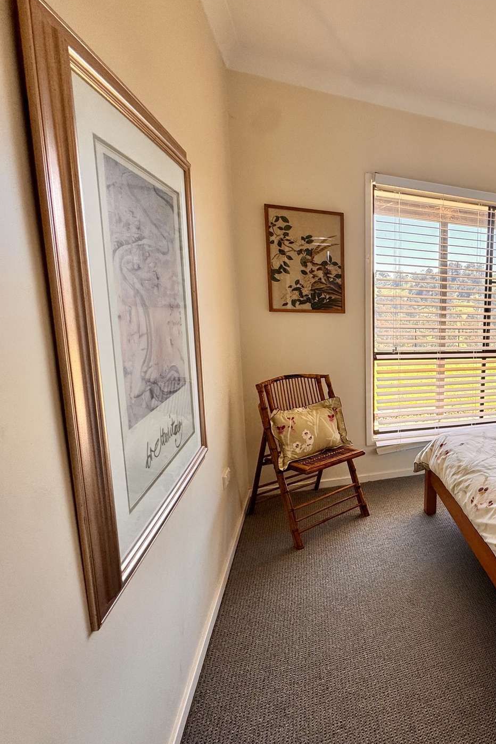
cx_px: 502
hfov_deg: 49.7
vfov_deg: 84.0
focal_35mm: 20
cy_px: 367
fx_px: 413
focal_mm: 2.22
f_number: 2.2
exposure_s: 1/252
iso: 40
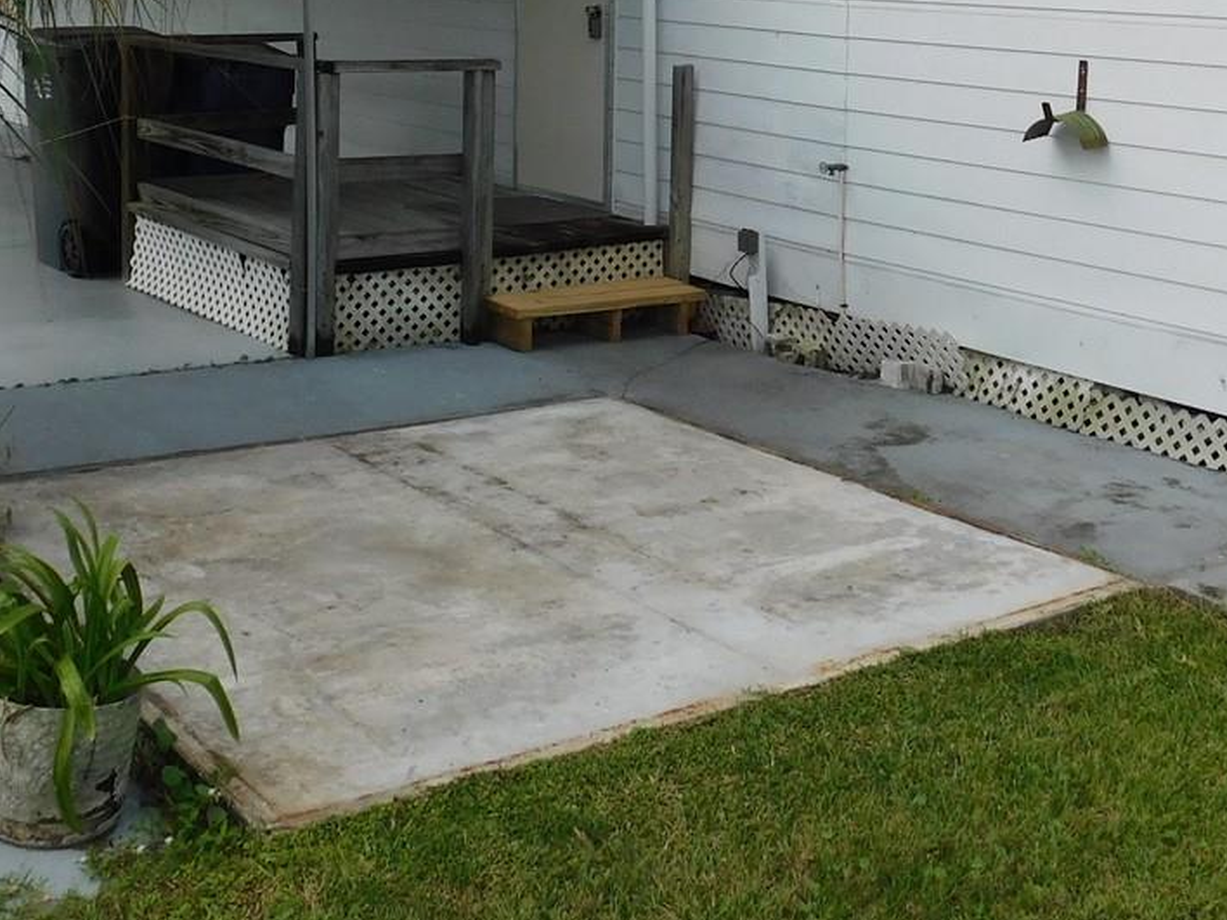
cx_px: 636
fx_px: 1843
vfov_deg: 26.9
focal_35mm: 52
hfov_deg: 36.8
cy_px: 59
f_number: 6
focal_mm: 4
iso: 125
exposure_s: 1/640
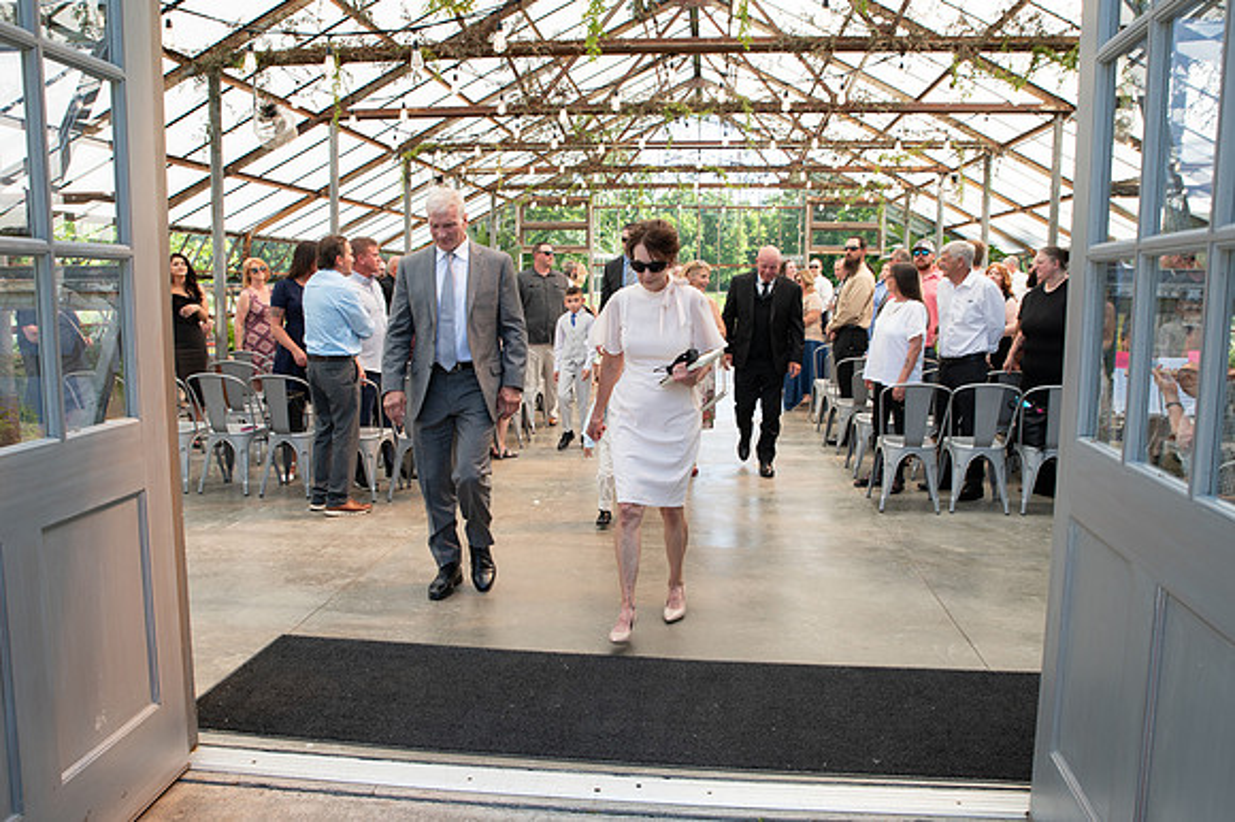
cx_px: 618
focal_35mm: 29
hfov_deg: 64.4
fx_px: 981
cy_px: 411
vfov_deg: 45.5
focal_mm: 26
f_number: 5
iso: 160
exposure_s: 1/200
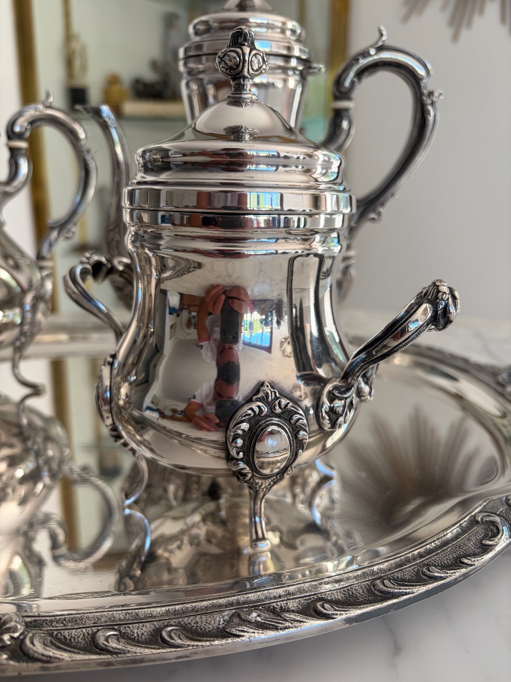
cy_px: 341
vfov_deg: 67.3
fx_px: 512
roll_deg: -0.7
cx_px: 256
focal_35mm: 26
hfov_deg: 53.1
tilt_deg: -14.8
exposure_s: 1/178
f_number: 1.6
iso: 40
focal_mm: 5.96
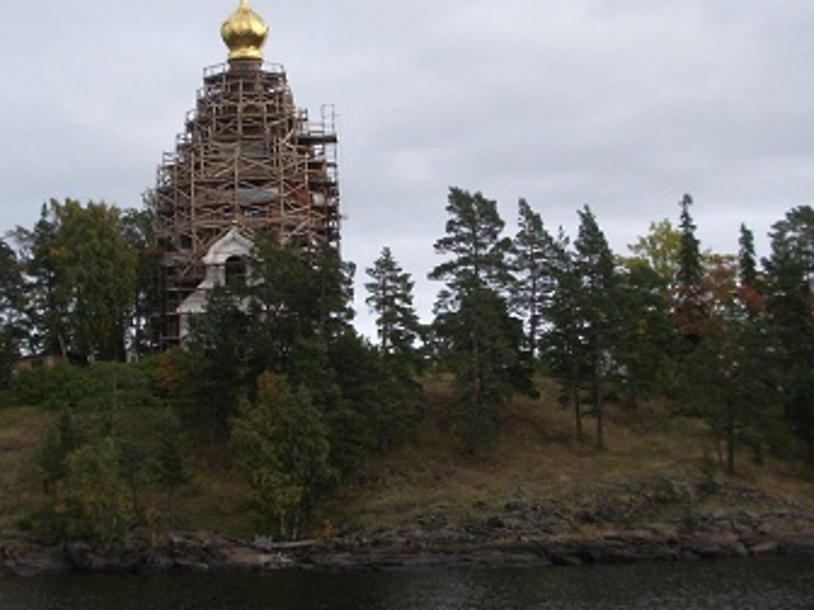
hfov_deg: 26.7
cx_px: 368
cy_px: 316
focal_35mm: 73
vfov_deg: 20.2
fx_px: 1717
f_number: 4.3
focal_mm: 5.8
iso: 80
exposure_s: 1/500
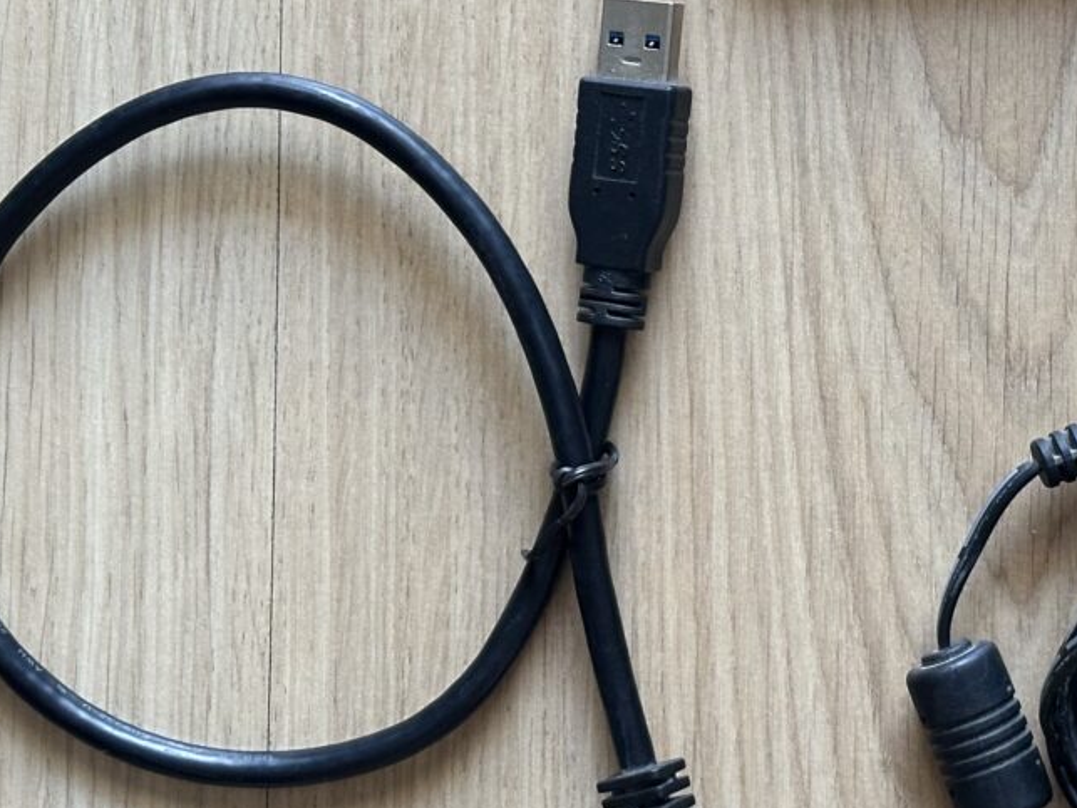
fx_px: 3484
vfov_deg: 13.2
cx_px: 930
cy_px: 259
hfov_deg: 17.4
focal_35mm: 112
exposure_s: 1/60
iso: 160
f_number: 1.78
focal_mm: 6.86
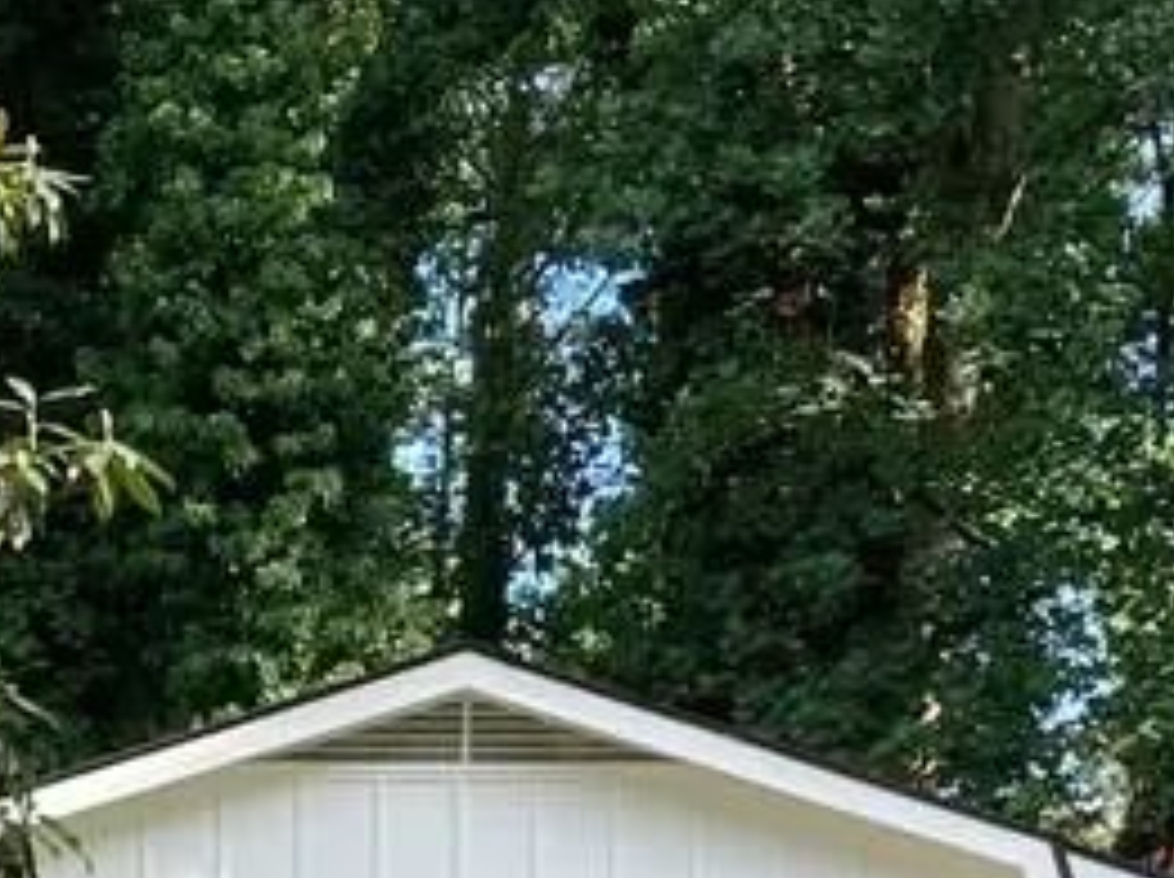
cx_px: 364
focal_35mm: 110
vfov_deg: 12.8
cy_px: 1279
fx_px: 3726
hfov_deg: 17.8
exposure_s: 1/177
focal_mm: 3.99
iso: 20
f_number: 1.8
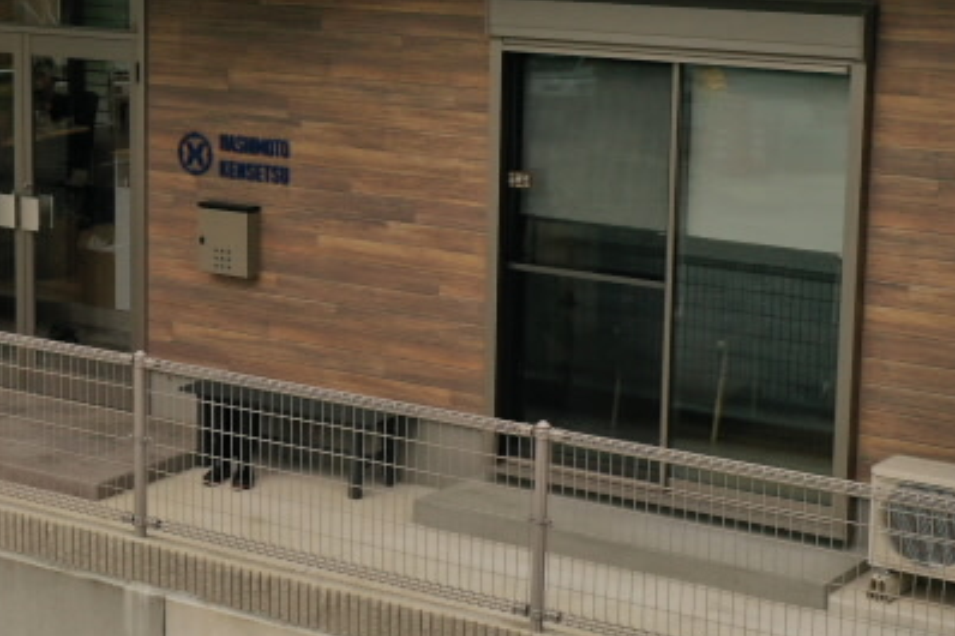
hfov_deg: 22.2
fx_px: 2386
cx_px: 132
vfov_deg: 15.1
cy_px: 212
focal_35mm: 90
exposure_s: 1/320
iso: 100
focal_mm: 10.26
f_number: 5.6
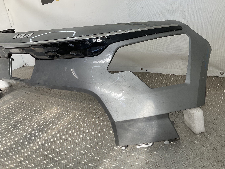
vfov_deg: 46.8
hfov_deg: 60.0
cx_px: 114
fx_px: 195
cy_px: 85
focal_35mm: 30
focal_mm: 3
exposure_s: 1/412
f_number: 1.8
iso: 16
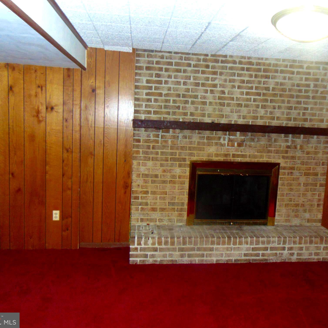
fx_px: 322
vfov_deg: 54.0
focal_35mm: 30
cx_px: 188
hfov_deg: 53.8
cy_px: 163
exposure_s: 1/30
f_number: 3
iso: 200
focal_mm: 4.5
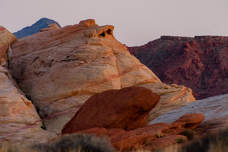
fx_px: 3136
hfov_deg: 4.2
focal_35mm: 495
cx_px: 114
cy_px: 76
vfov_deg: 2.8
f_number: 8
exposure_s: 1/250
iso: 1600
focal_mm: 330
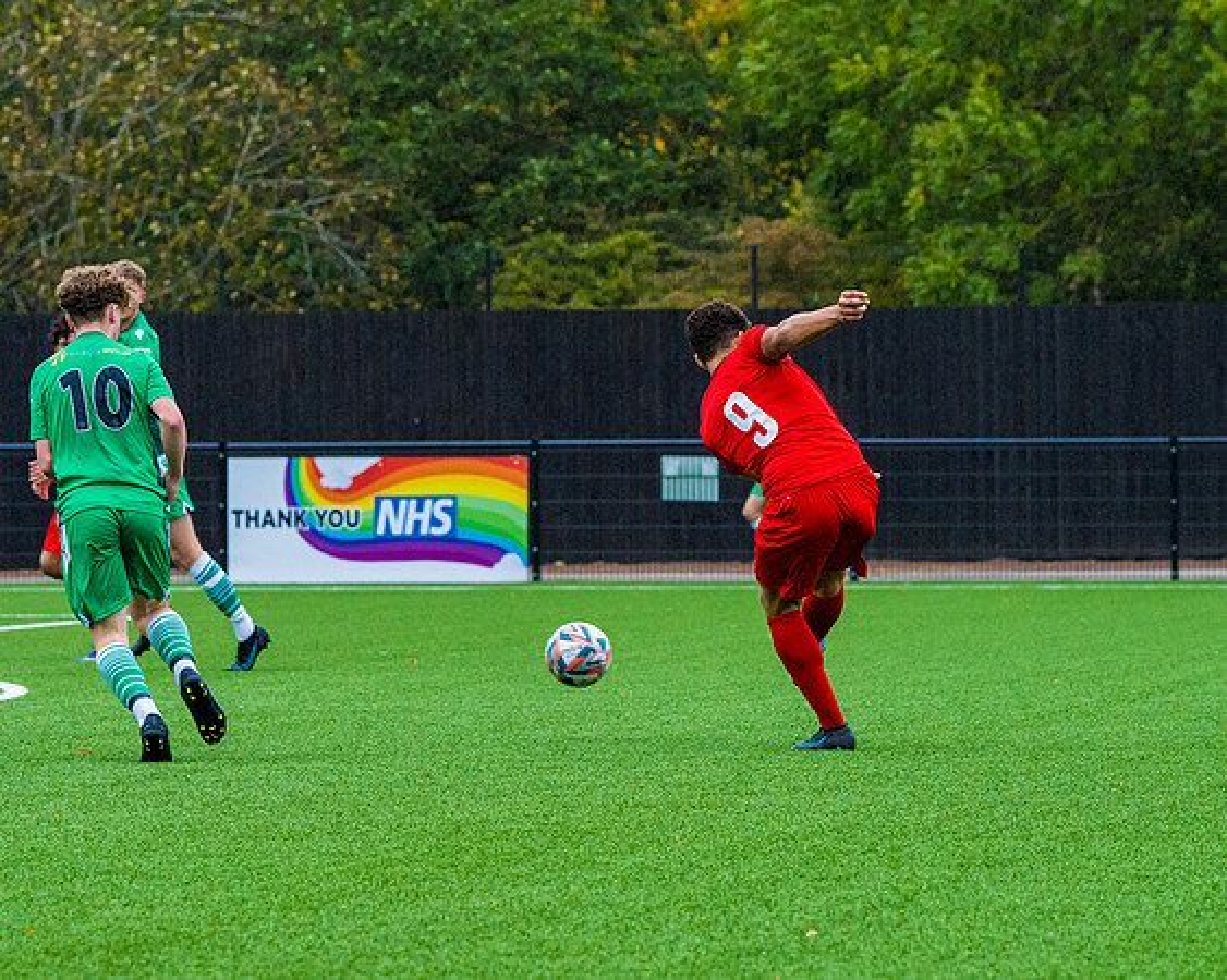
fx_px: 9007
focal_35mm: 248
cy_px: 429
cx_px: 584
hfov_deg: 7.8
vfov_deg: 6.2
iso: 1000
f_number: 4
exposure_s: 1/2000
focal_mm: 105
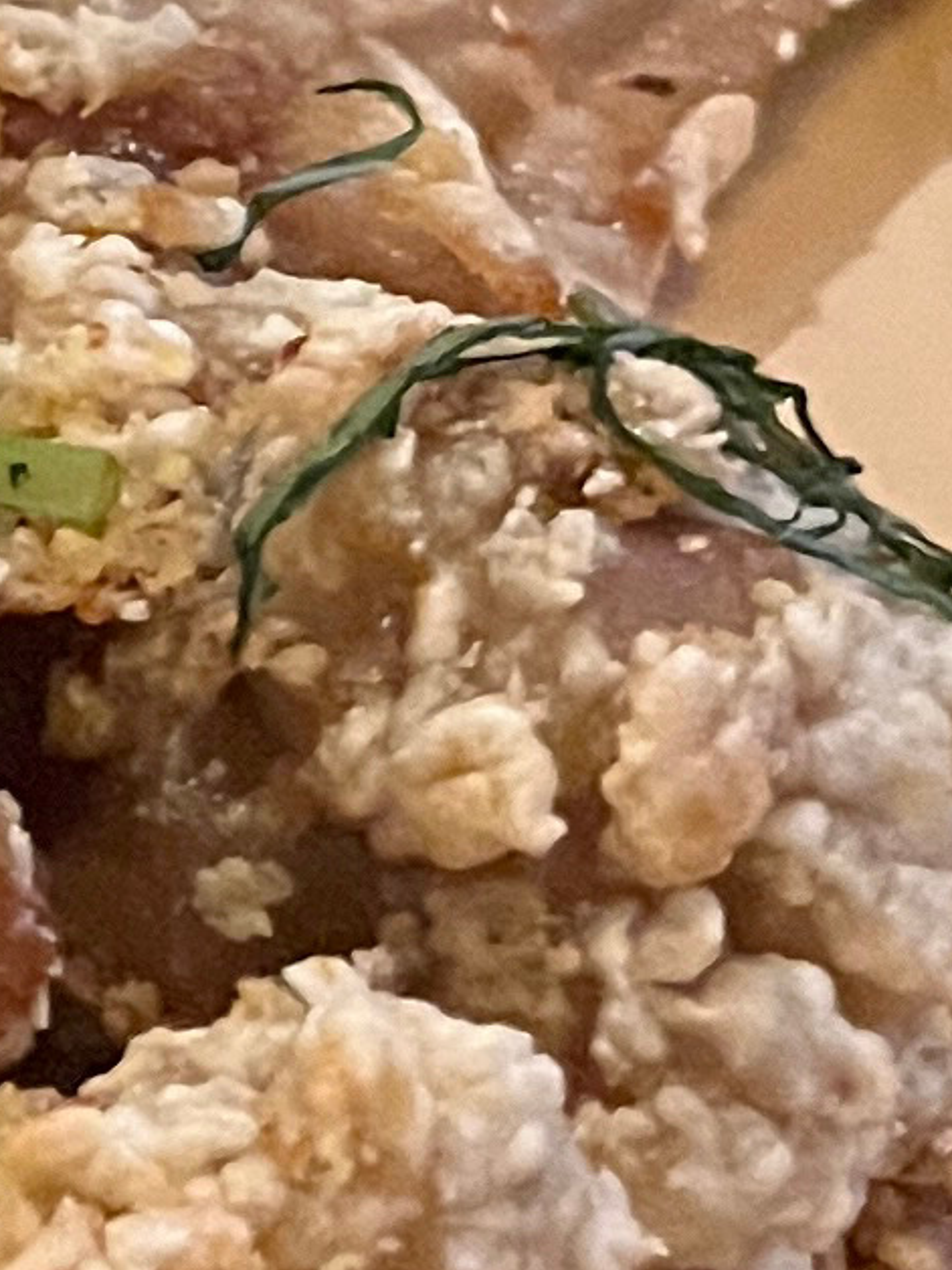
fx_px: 6124
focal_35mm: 167
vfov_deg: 11.7
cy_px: -99
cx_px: -1338
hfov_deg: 8.2
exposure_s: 1/35
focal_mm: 5.1
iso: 640
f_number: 1.6
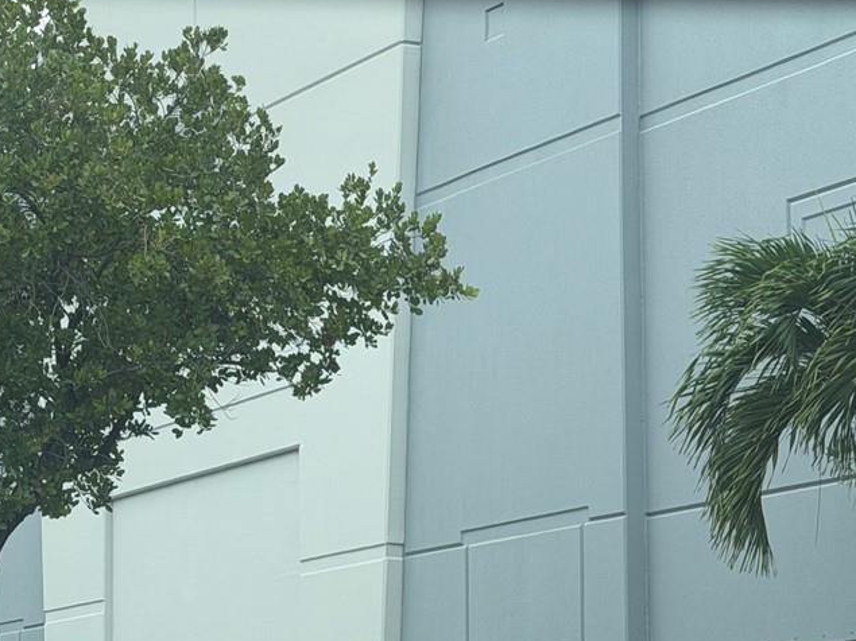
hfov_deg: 16.1
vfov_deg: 12.2
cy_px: 552
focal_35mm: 121
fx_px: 2992
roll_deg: -0.5
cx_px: 90
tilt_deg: +6.0
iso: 64
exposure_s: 1/3226
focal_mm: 6.76
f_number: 1.78
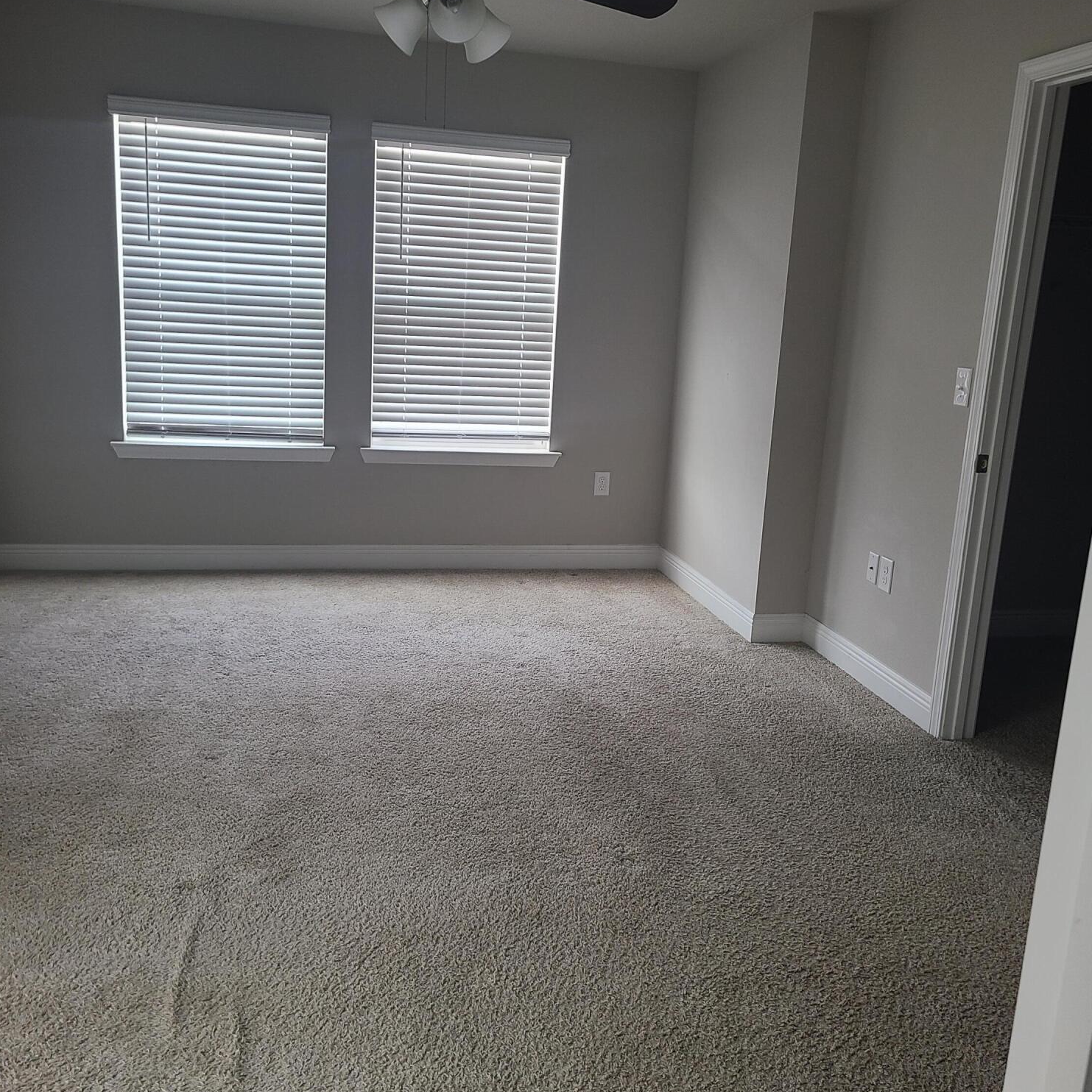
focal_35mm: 31
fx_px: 1106
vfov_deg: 52.5
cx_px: 549
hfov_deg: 52.5
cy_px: 526
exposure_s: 1/60
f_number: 1.8
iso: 64
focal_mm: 5.4
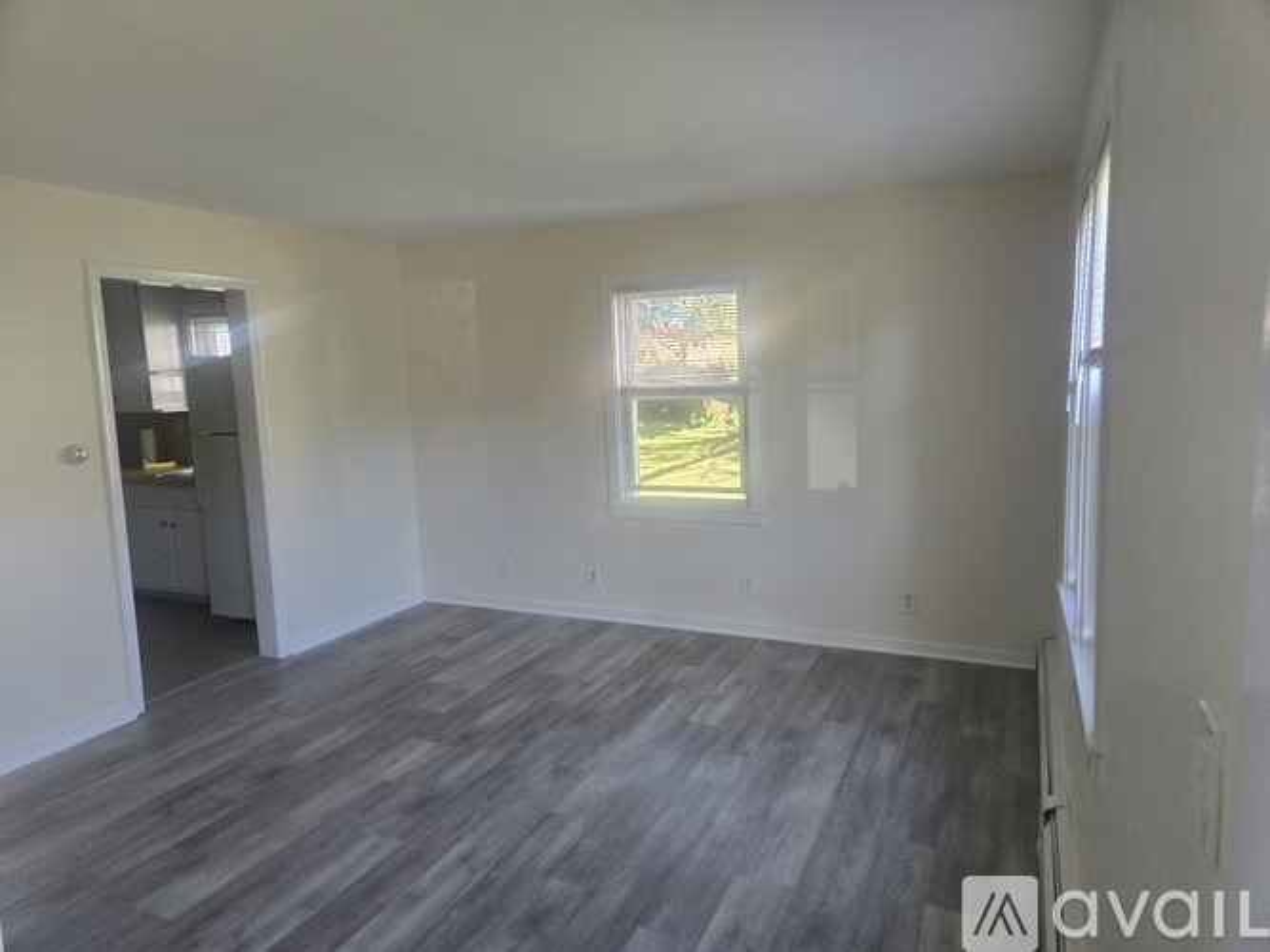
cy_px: 476
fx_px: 844
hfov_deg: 73.9
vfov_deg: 58.9
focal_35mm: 23
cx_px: 635
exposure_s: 1/180
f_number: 1.8
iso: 160
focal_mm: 5.4
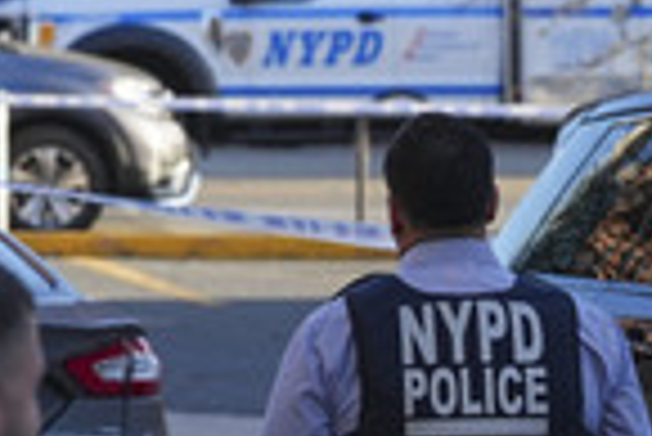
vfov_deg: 2.3
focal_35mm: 587
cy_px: 283
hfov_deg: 3.5
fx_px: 10642
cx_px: 935
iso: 1000
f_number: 9
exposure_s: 1/400
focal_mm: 189
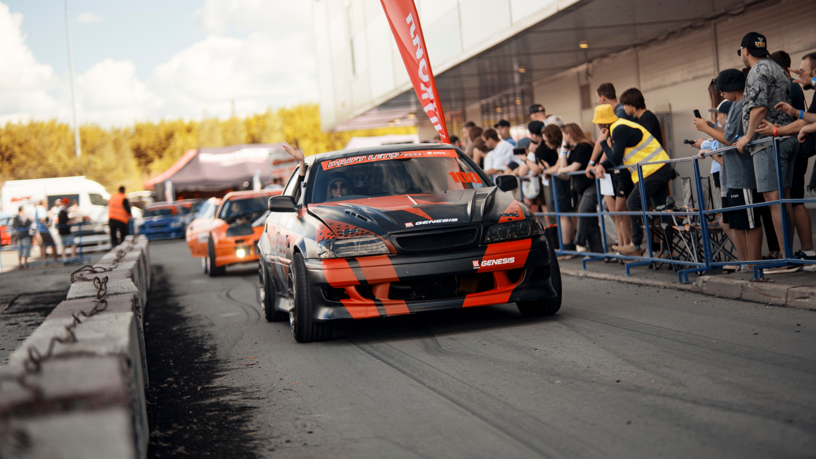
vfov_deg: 13.6
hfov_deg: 23.9
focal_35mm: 89
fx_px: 1927
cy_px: 230
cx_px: 408
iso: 100
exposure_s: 1/250
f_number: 1.8
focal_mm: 85
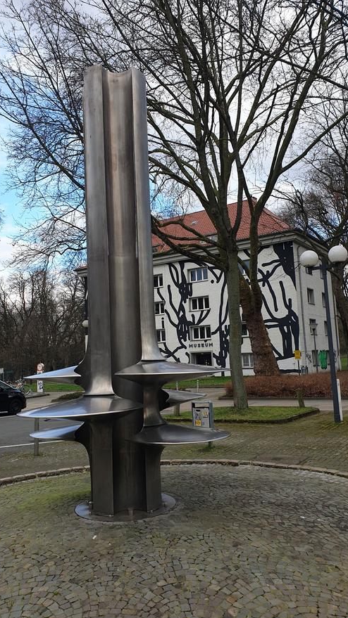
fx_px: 476
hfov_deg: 40.1
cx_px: 182
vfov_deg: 66.1
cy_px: 304
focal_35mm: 29
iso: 50
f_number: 2.4
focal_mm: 4.3
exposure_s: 1/496
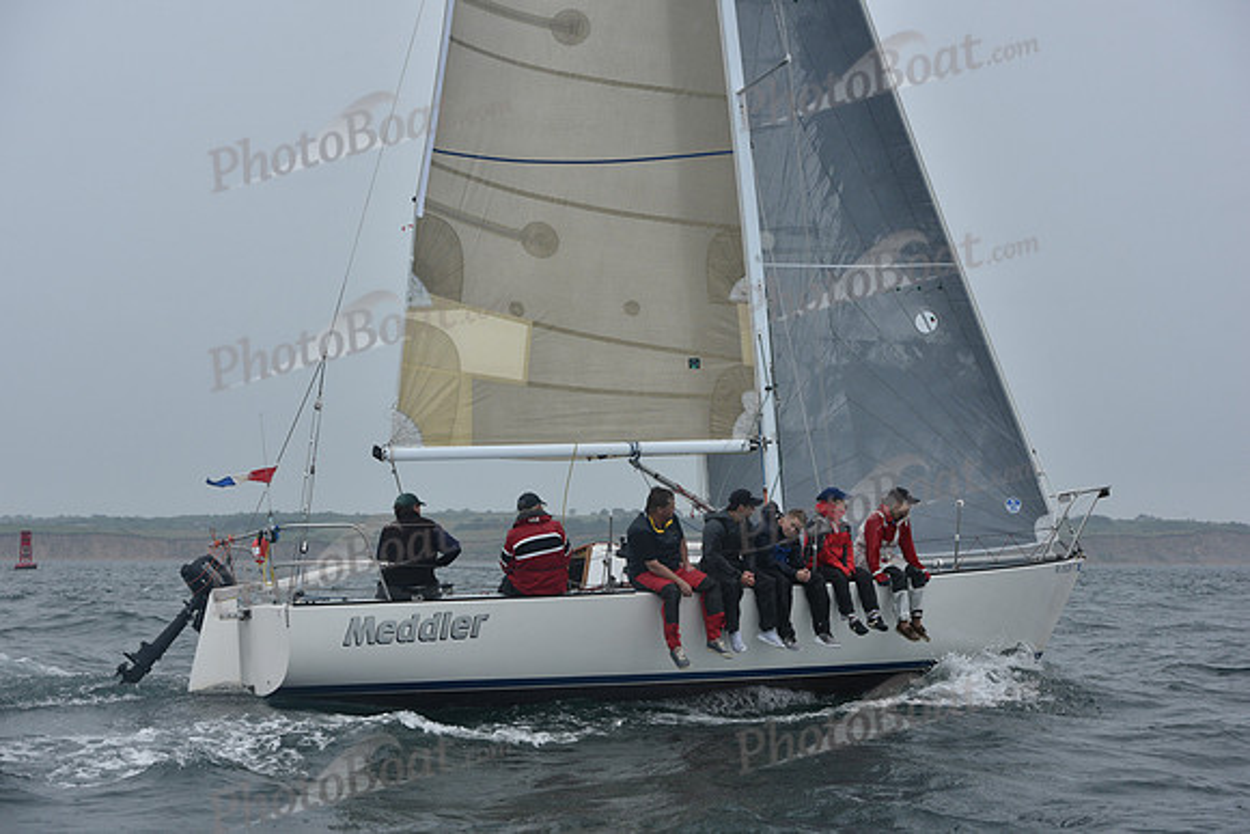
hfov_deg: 28.8
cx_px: 625
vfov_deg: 19.5
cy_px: 417
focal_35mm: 70
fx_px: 2431
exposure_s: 1/1000
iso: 320
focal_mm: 70
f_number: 7.1
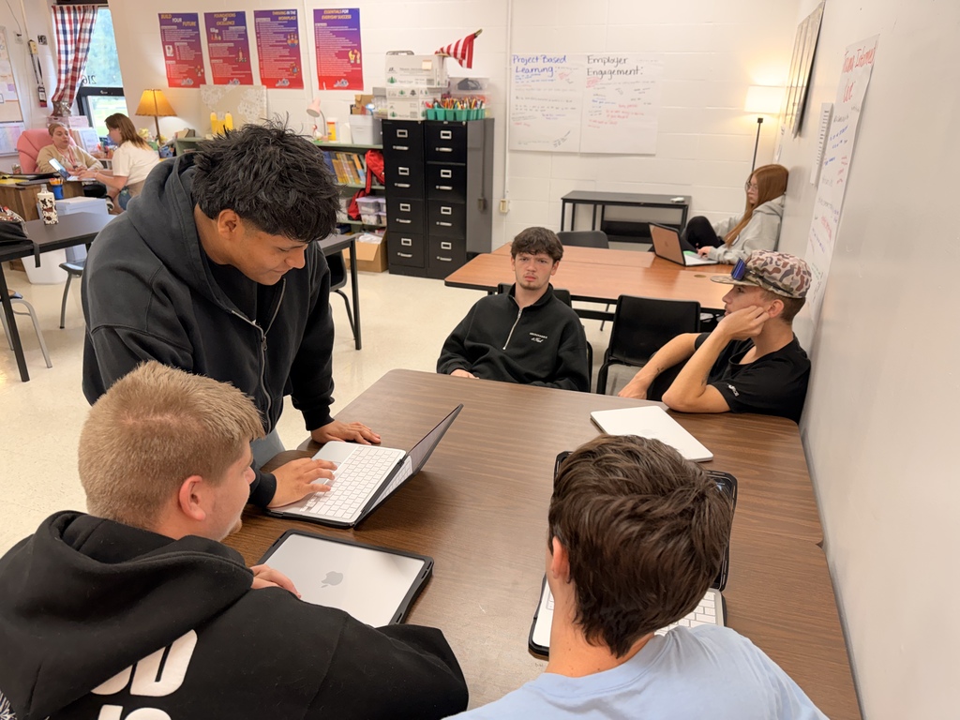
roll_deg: -0.4
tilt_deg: -22.6
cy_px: 360
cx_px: 480
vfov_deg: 56.8
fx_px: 666
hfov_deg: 71.6
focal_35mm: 24
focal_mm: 6.76
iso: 160
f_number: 1.78
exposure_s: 1/120
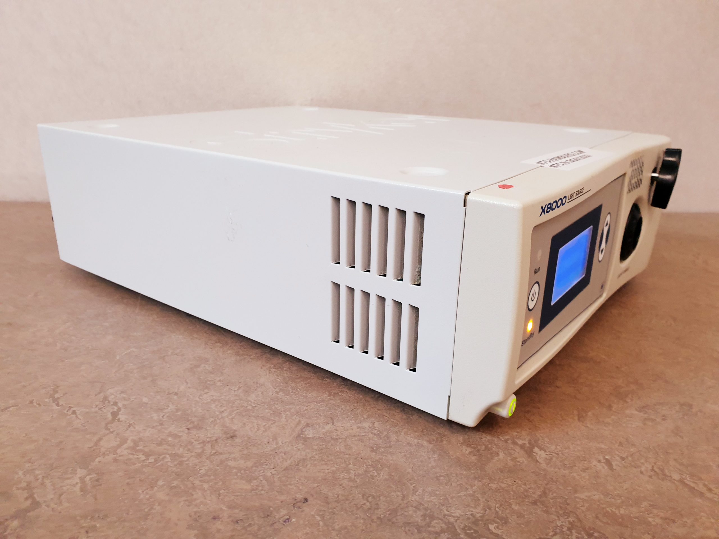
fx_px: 540
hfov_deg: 67.3
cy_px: 270
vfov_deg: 53.1
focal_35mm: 26
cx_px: 360
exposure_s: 1/50
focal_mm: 4.3
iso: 250
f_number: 2.4
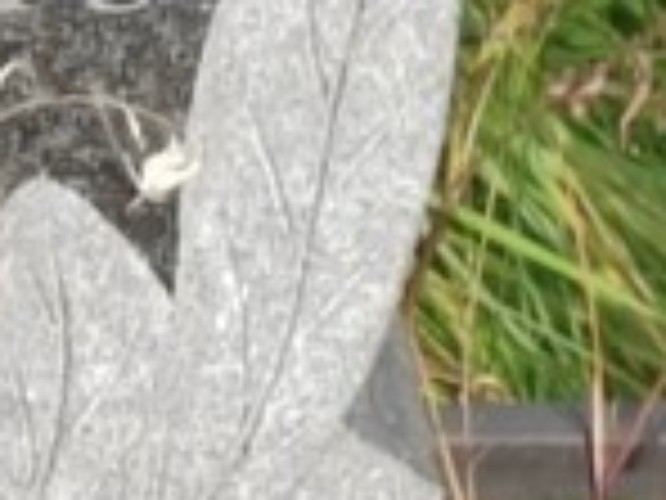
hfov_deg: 3.8
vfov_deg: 2.9
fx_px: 9870
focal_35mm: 513
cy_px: -536
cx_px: -662
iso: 100
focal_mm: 5.52
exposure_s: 1/390
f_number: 1.9
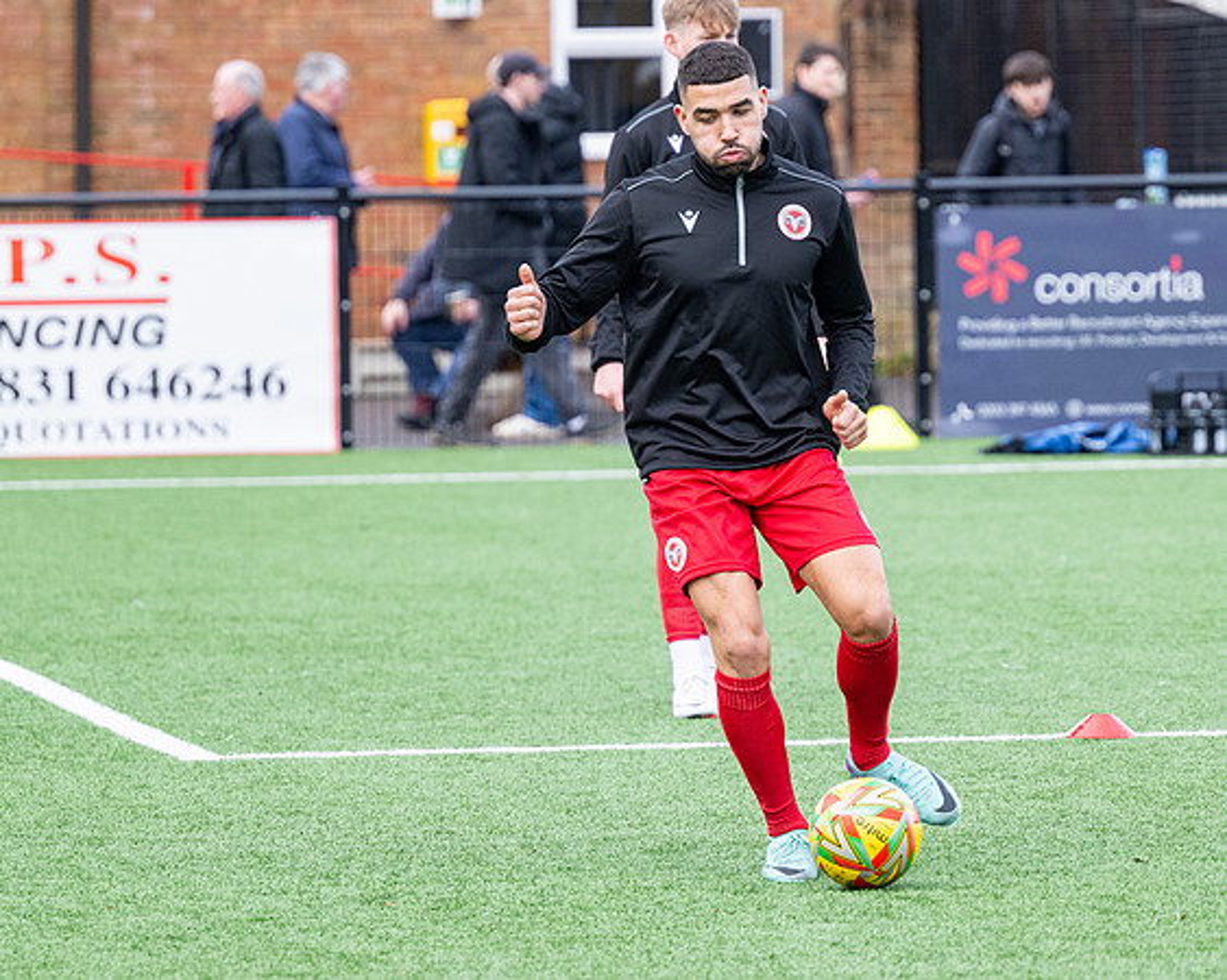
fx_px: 10263
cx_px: 767
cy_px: 484
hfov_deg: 6.8
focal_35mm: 283
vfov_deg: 5.5
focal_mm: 180
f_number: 4
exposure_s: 1/1250
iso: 800
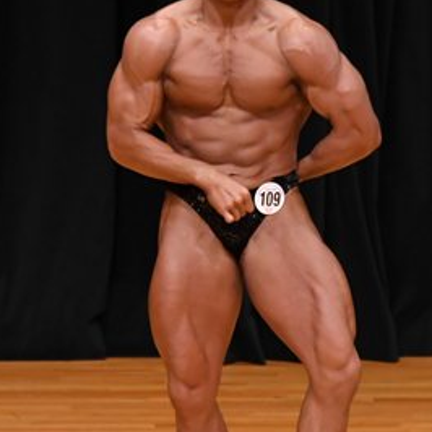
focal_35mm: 705
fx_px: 9954
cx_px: 228
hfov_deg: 2.5
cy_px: 231
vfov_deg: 2.5
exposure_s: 1/400
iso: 3200
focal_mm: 190
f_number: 5.6
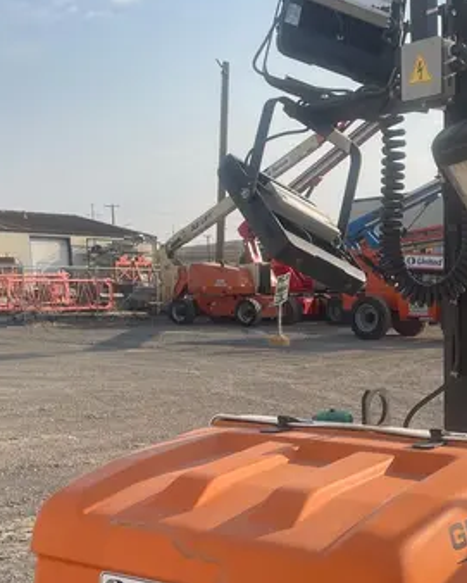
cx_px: 377
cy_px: 470
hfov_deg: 27.1
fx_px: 949
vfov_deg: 33.1
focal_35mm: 55
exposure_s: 1/2681
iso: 32
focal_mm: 4.2
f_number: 1.6
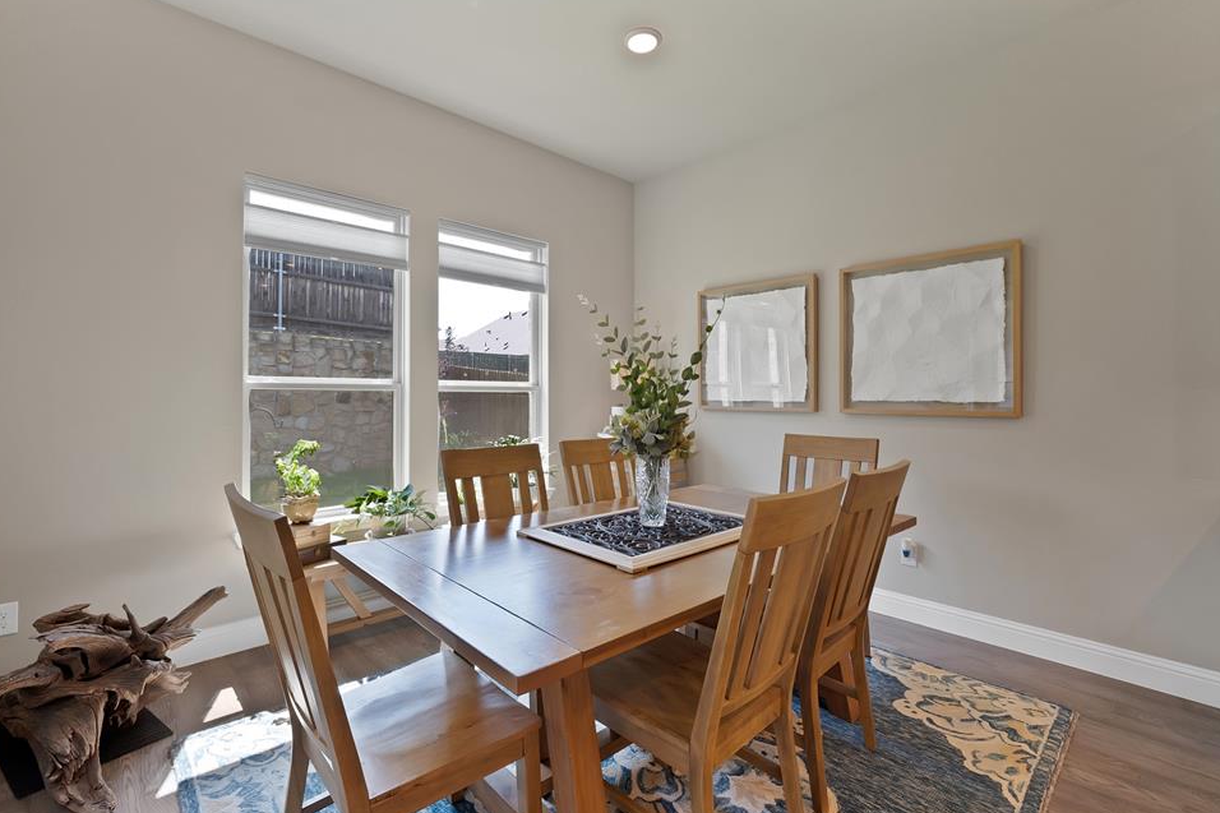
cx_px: 579
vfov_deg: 77.3
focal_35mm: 15
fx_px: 508
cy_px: 399
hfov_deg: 100.3
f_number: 9
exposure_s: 1/4
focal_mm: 14
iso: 640
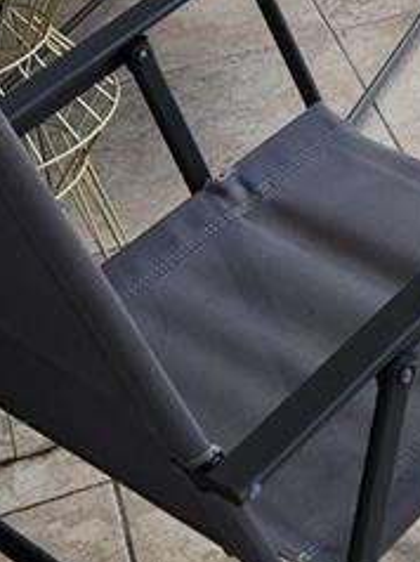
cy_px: -272
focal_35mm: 116
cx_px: 644
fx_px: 1880
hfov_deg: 12.1
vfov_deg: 15.7
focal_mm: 5.4
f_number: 1.8
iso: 32
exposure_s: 1/180
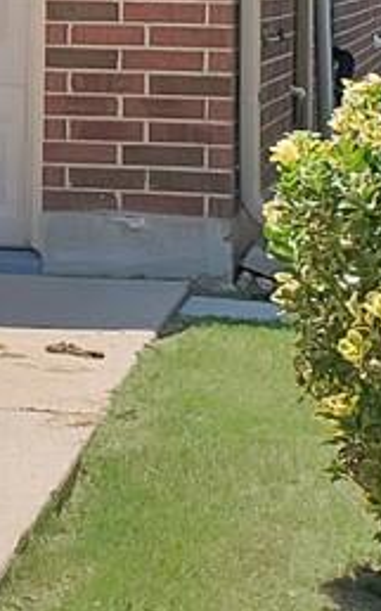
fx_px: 3160
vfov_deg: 10.9
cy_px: -40
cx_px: -1010
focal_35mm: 190
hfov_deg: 6.0
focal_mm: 24
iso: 640
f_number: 9
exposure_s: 1/200
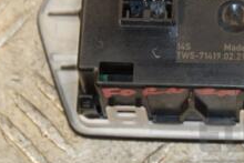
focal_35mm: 270
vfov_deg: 5.1
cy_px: -12
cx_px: 179
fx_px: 1831
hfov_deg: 7.6
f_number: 6.3
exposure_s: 1/200
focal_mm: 66
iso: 800
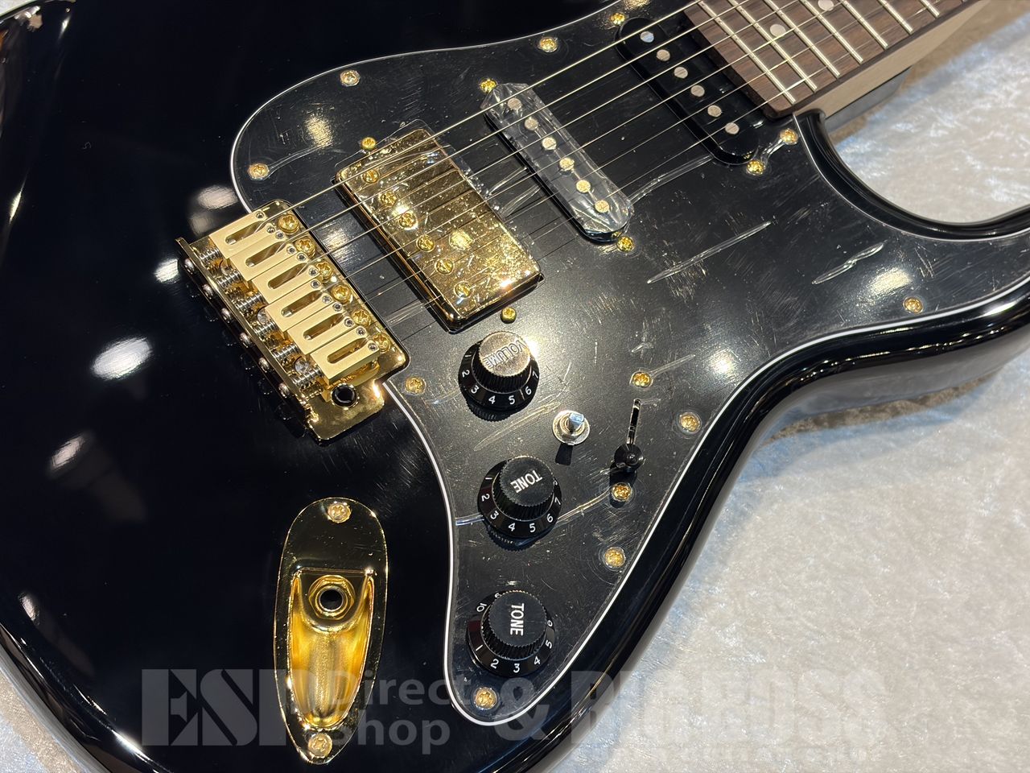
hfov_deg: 36.8
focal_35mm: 52
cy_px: 386
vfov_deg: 28.0
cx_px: 515
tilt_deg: -58.8
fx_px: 1547
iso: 125
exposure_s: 1/60
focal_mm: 5.96
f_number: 1.6
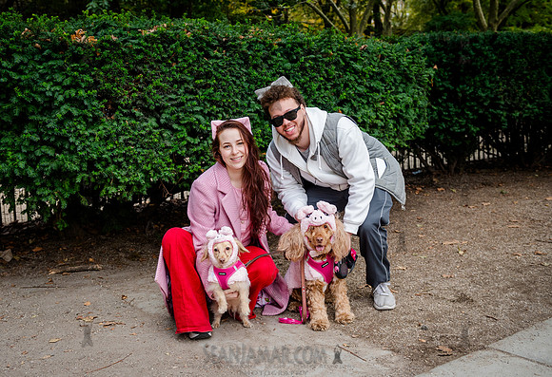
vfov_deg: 34.7
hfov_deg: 49.1
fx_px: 604
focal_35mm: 39
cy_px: 164
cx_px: 257
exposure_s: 1/1250
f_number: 4
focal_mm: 34
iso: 1000
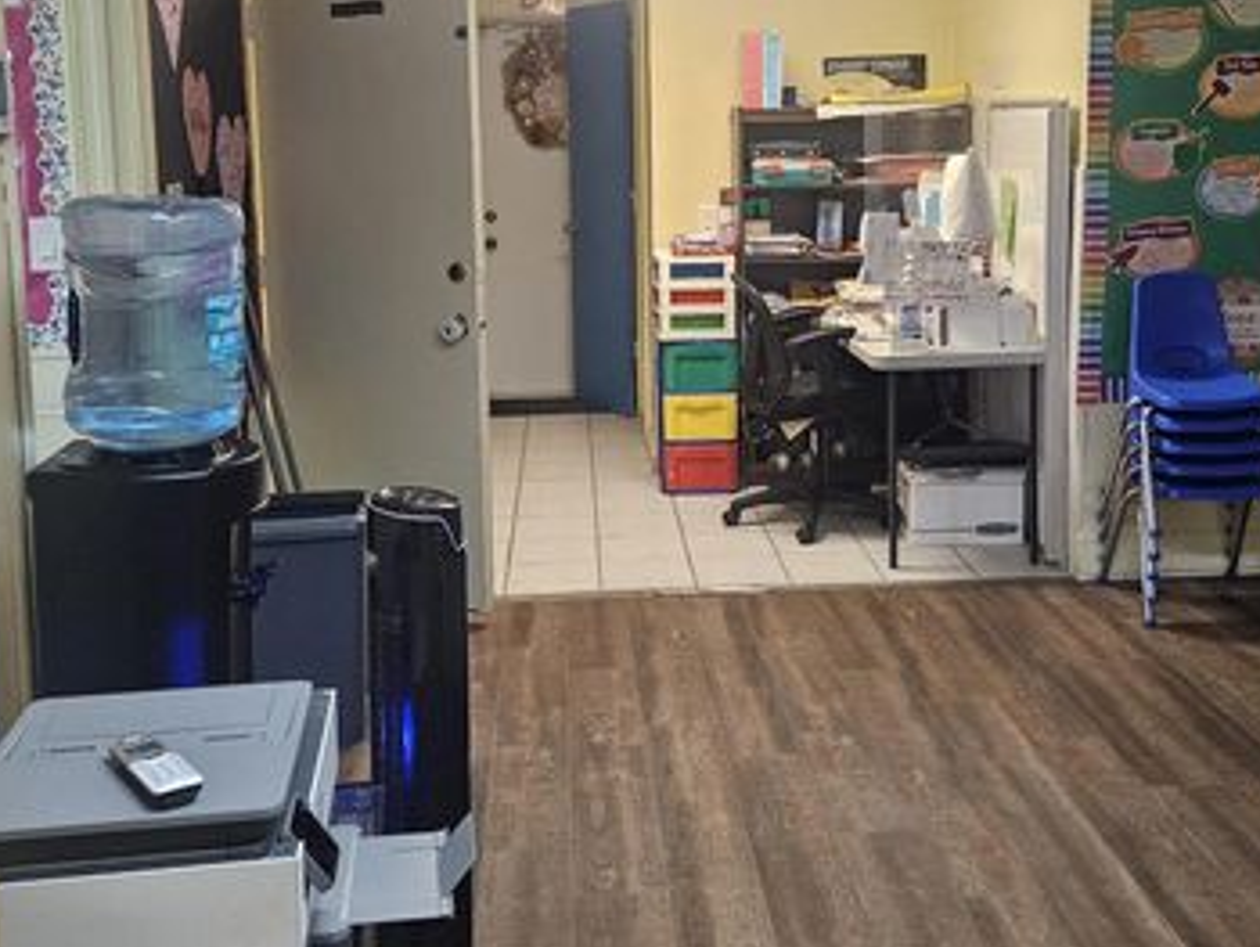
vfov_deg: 33.9
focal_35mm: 42
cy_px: 284
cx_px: 727
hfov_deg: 44.6
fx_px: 1530
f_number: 1.8
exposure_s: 1/120
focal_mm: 5.4
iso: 800
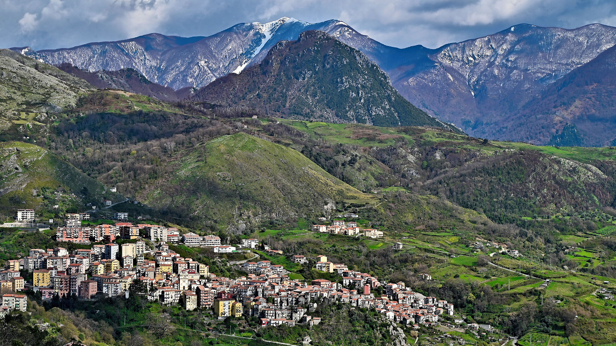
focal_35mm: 70
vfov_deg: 17.2
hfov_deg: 30.2
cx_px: 306
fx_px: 1143
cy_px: 194
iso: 100
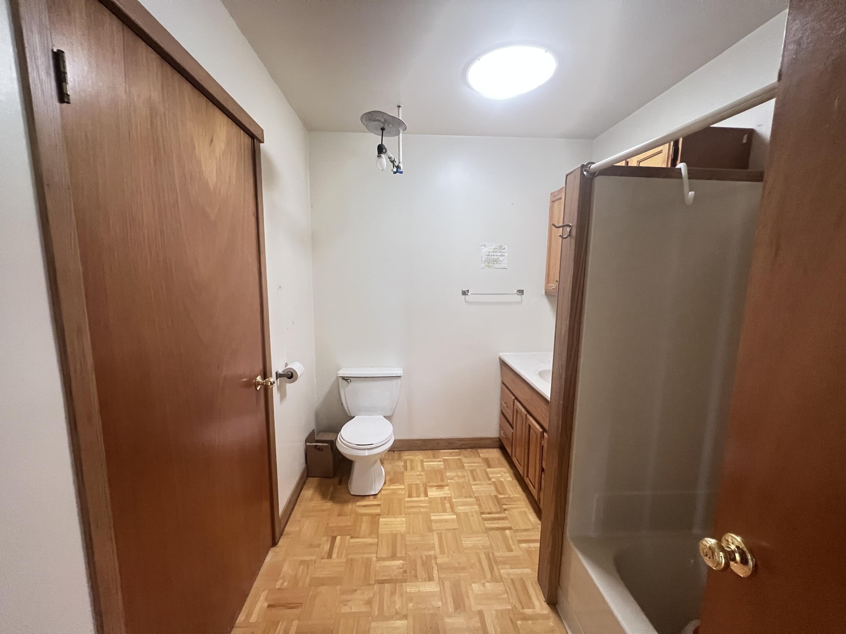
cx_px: 423
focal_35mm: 13
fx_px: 318
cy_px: 317
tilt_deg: -7.8
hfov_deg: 106.2
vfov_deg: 89.9
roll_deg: -0.4
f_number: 1.8
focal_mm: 1.57
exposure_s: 1/60
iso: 640
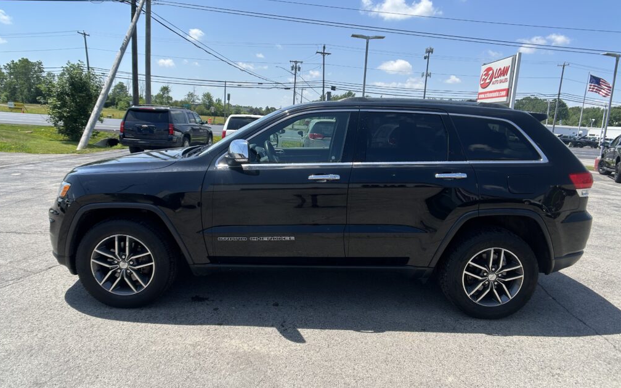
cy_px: 173
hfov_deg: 66.5
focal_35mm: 28
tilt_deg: -7.5
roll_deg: -3.0
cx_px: 307
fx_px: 474
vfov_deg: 44.5
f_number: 1.5
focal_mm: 5.7
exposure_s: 1/3165
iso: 50
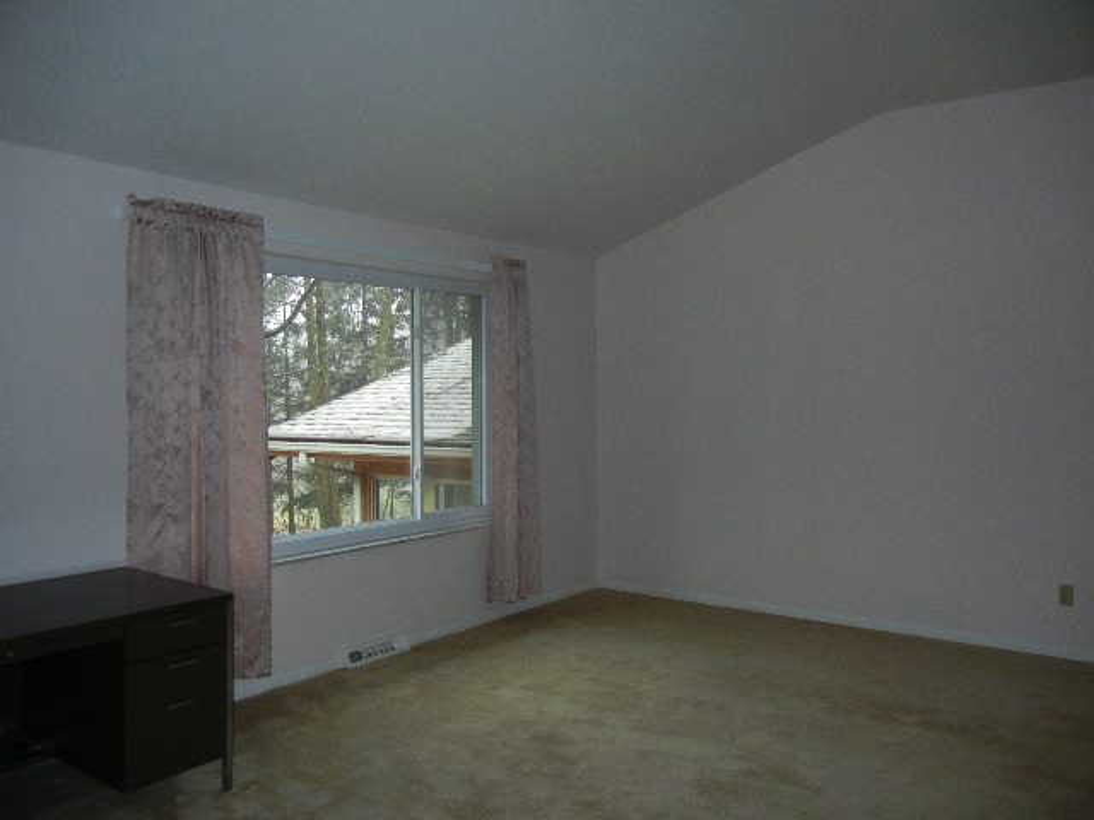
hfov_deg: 60.0
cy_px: 410
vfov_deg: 46.8
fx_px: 948
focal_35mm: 30
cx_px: 547
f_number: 3.5
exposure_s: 1/30
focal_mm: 5.4
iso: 200
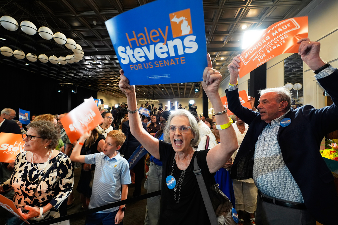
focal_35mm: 16
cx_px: 169
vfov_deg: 73.7
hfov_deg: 96.8
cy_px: 112
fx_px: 150
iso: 2000
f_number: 5
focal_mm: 16
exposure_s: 1/80
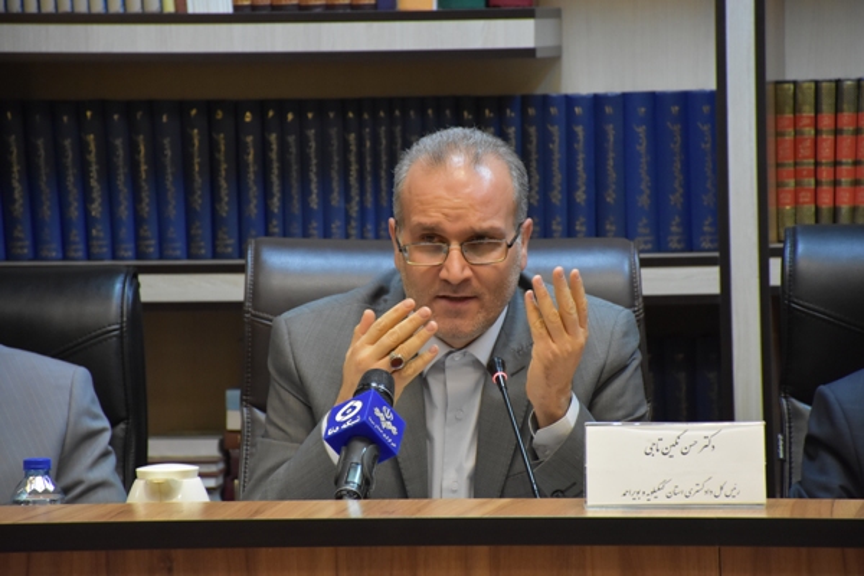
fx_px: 5040
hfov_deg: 9.8
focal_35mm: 210
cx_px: 432
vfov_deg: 6.5
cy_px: 288
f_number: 5.6
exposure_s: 1/250
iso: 2500
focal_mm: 140
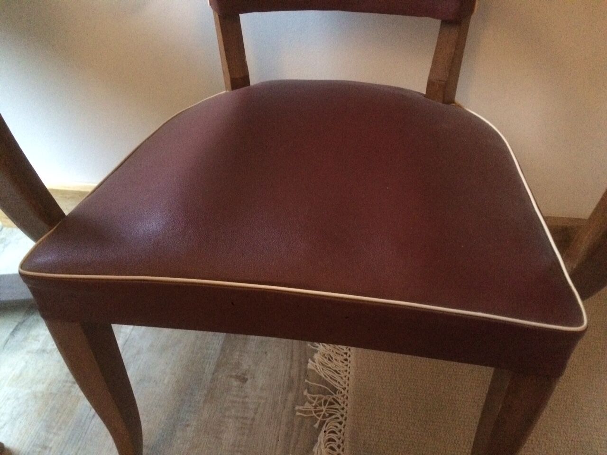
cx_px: 304
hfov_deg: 61.7
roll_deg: -1.7
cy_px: 228
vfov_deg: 48.2
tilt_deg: -40.2
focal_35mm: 29
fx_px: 509
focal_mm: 4.15
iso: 640
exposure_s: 1/17
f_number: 2.2
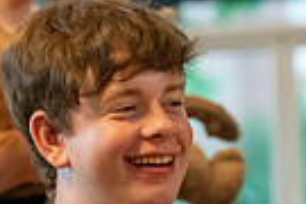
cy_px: 239
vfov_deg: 4.1
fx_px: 2847
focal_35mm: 335
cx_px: 304
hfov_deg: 6.1
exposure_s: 1/125
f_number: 2.8
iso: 5000
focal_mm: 78
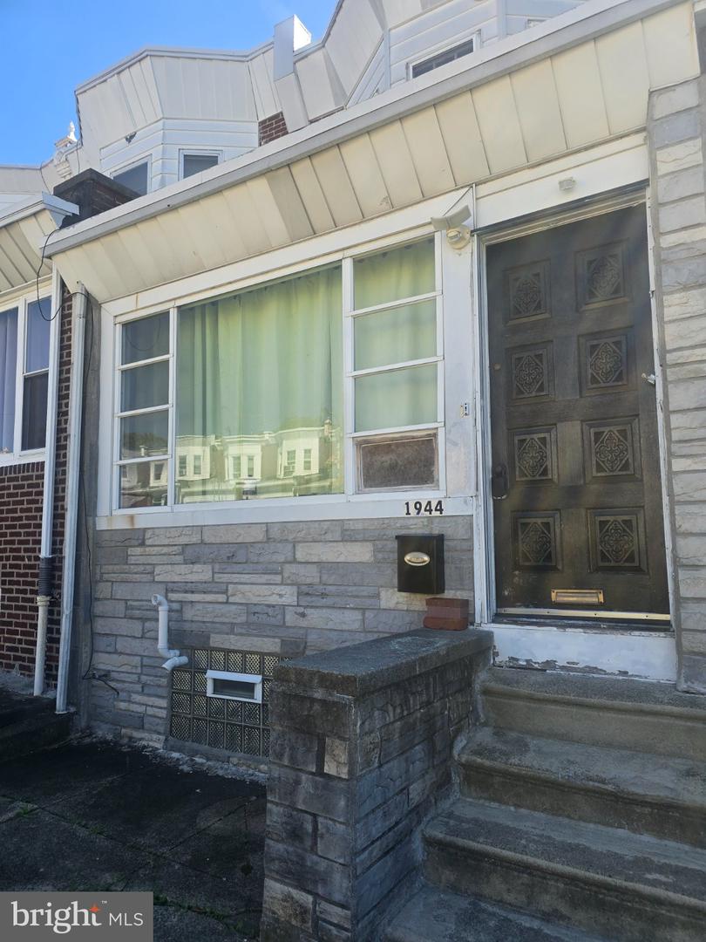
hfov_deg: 58.9
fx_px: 625
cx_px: 353
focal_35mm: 23
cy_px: 471
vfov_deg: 73.9
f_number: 1.7
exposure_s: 1/264
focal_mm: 6.3
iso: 12
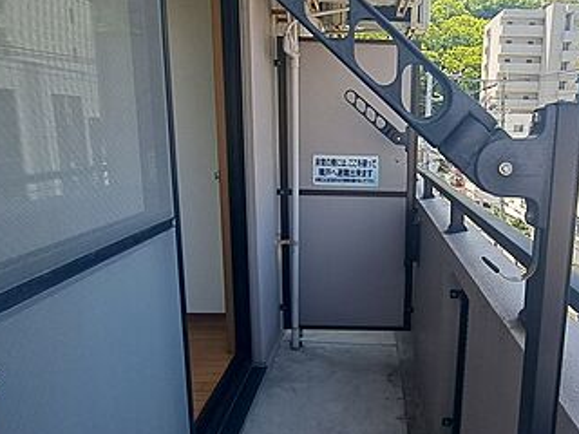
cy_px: 226
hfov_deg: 65.7
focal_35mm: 26
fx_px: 435
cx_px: 382
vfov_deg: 53.0
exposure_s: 1/505
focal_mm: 1.74
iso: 50
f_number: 2.2
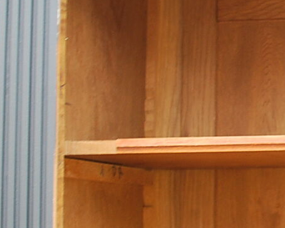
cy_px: 116
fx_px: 1113
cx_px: 512
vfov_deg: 11.7
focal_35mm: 132
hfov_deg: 13.2
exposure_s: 1/80
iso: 200
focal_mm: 22
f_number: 4.5
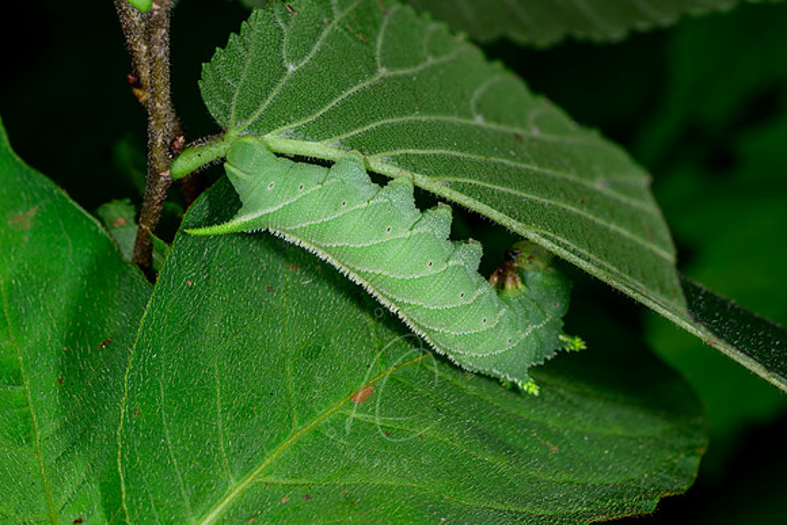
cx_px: 394
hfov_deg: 19.5
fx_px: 2296
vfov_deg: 13.0
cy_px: 262
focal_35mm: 105
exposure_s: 1/250
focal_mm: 105
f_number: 20
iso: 64
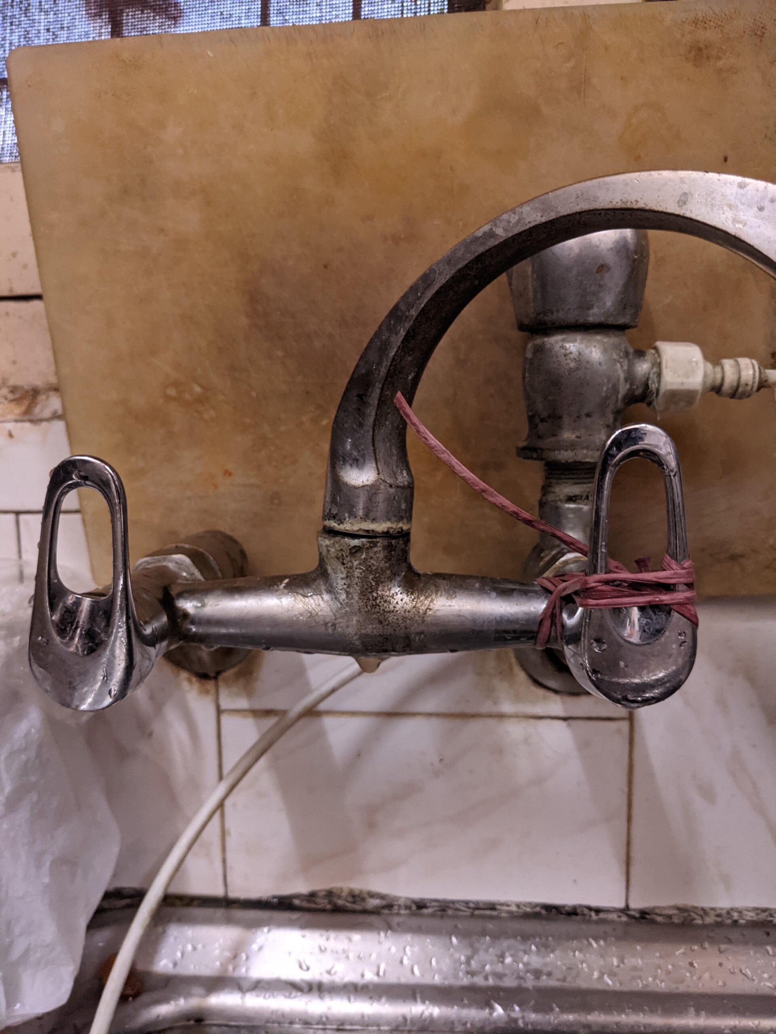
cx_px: 388
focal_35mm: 27
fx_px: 807
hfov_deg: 51.4
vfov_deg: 65.3
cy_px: 517
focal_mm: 4.38
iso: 701
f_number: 1.73
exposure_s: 1/49.9
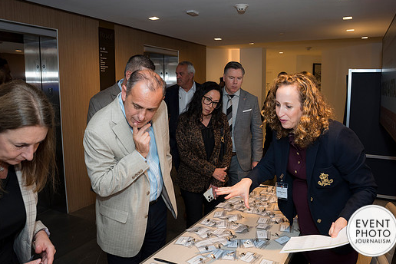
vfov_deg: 47.9
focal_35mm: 27
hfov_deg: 67.4
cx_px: 202
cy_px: 133
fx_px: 297
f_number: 5.6
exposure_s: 1/125
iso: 800
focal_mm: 24
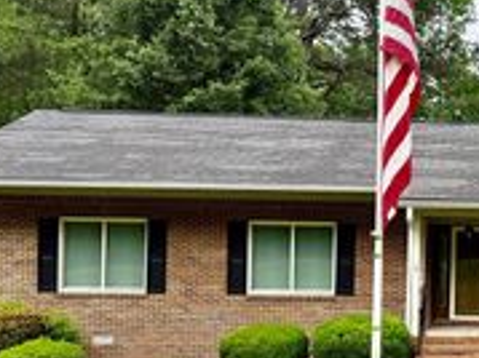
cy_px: 247
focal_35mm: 67
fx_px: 926
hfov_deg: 26.1
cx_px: 565
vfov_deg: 21.8
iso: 100
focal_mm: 6.76
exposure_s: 1/1122
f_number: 1.78
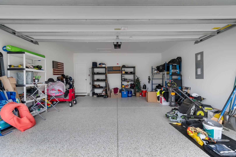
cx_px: 118
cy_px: 78
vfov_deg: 77.3
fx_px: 98
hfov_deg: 100.4
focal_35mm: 15
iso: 100
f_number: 5
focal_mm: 10
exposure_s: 1/100
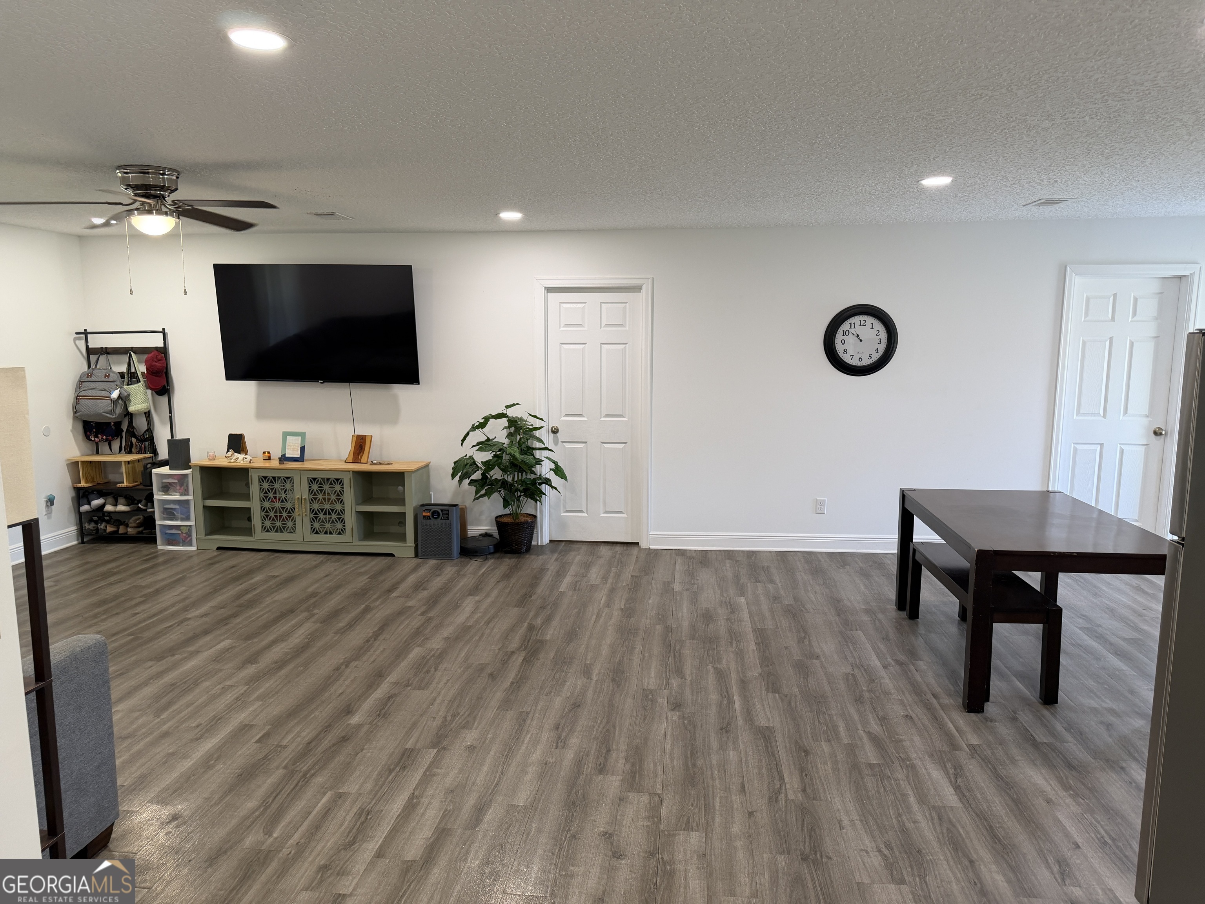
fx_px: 835
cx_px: 602
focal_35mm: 24
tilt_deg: -7.4
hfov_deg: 71.6
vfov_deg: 56.8
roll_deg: +0.8
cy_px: 452
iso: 200
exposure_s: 1/120
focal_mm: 6.76
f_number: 1.78
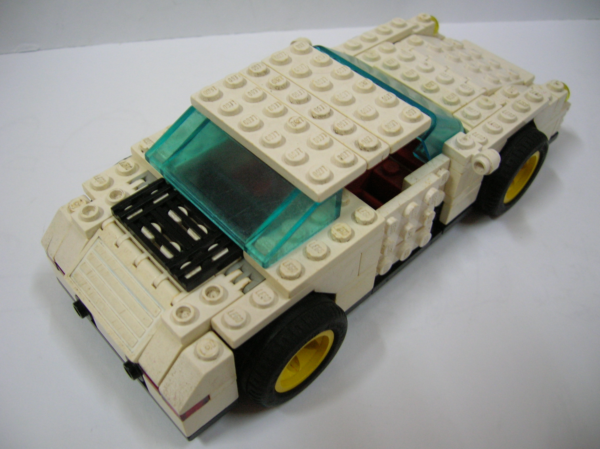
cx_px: 300
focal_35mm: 34
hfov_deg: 54.0
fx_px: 589
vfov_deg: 41.7
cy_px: 224
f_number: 2.9
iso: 100
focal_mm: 5.7
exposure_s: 1/5.8
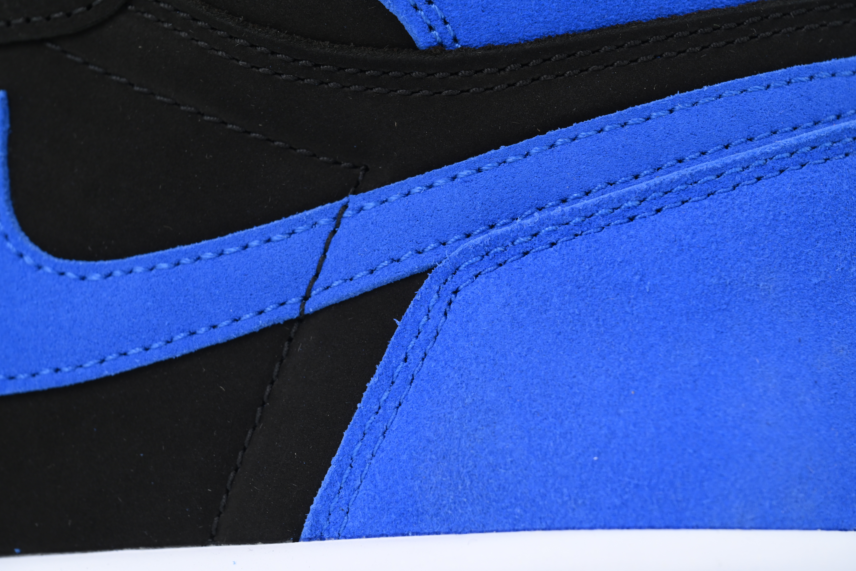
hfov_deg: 18.6
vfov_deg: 12.5
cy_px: 286
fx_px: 2615
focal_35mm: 110
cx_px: 428
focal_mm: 110
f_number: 9
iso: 400
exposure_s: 1/100
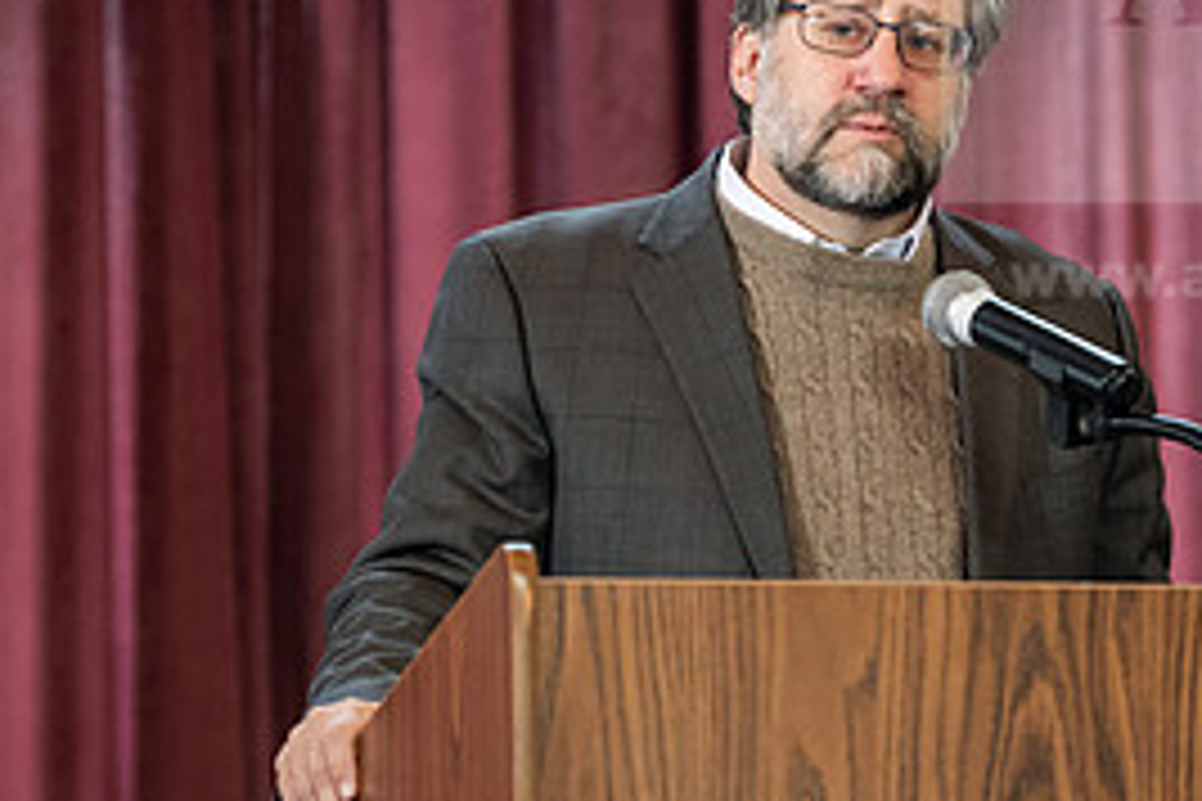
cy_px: 371
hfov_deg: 8.6
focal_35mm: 239
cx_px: 806
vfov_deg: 5.7
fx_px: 7979
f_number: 3.2
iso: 1600
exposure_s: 1/200
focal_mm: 110
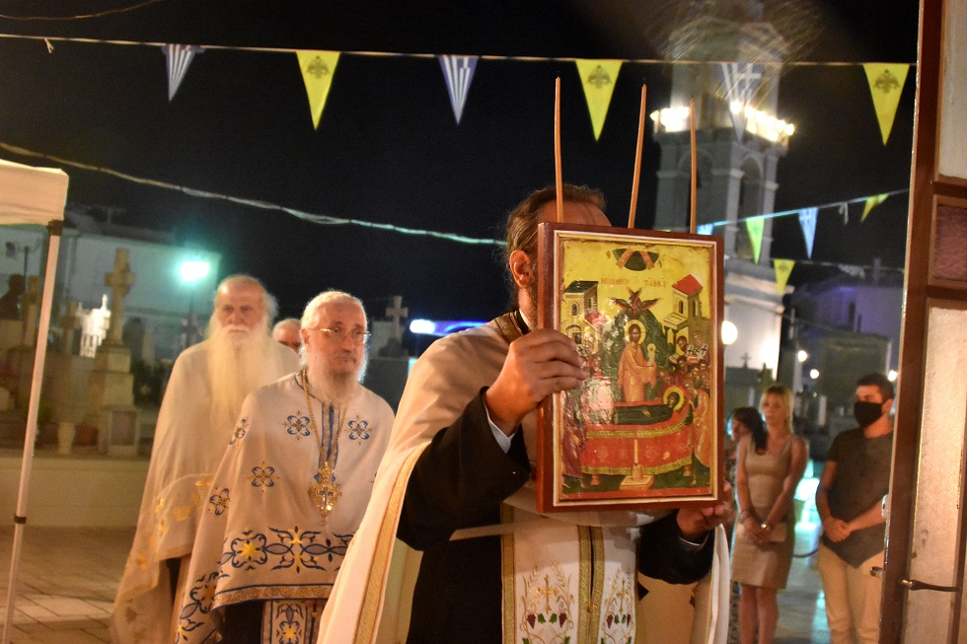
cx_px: 484
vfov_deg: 31.9
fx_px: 1128
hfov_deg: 46.4
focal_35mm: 42
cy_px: 322
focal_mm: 28
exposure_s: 1/60
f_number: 3.5
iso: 8000
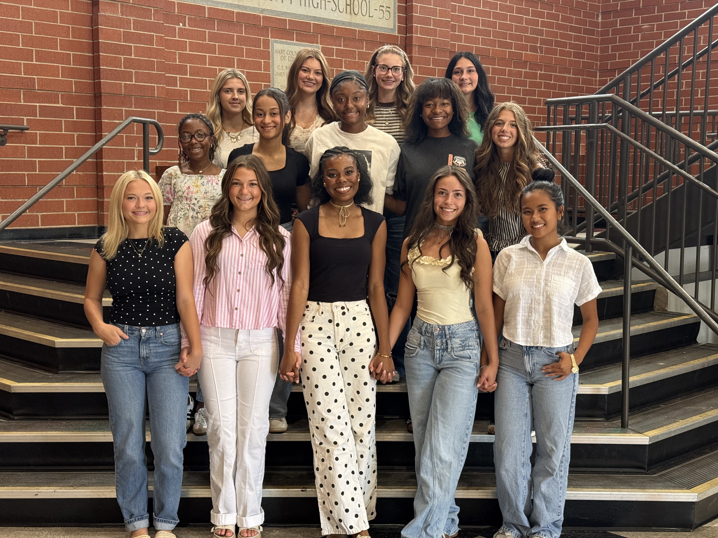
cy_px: 269
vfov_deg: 30.3
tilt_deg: -5.8
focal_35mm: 48
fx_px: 996
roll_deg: -0.6
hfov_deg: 39.7
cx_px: 359
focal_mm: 6.76
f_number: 1.78
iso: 200
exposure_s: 1/40
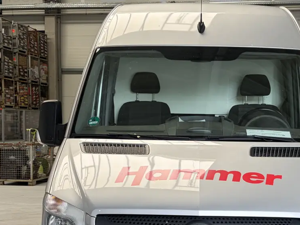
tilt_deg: -4.2
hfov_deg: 28.8
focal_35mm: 67
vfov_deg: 21.7
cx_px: 191
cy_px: 174
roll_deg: -0.6
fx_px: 581
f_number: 1.6
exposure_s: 1/122
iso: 50
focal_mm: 5.96
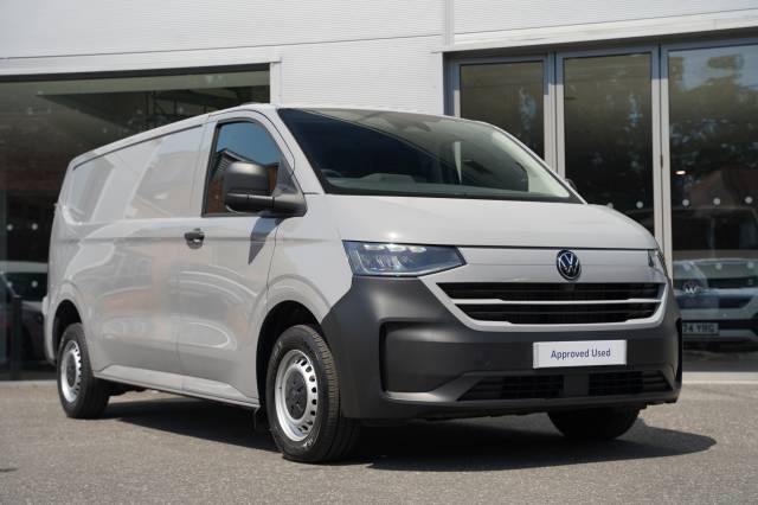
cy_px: 252
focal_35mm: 59
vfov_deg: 22.9
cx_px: 379
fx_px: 1246
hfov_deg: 33.8
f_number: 4.5
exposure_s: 1/320
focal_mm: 59.2
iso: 100
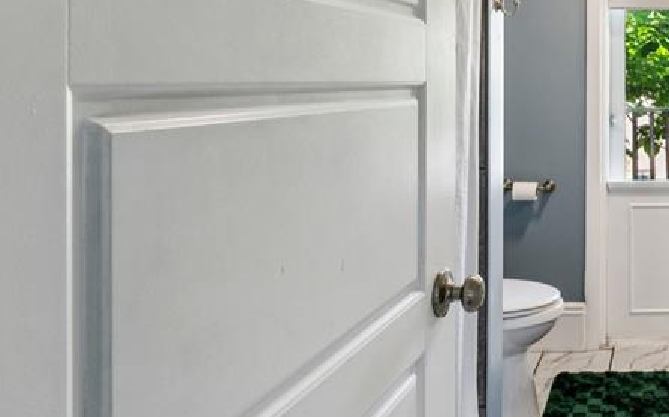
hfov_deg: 44.6
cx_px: 670
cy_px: 87
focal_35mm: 37
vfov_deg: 33.4
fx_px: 676
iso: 320
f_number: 13
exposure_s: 1/8
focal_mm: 15.9
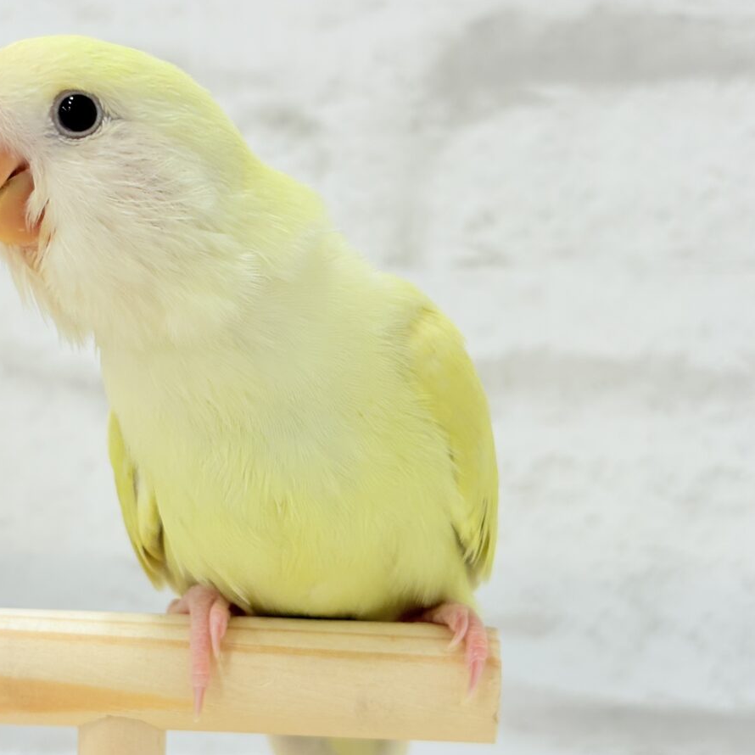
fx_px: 1530
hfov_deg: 27.6
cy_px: 379
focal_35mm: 62
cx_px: 294
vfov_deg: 27.7
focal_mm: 5.96
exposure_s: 1/100
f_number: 1.6
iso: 64
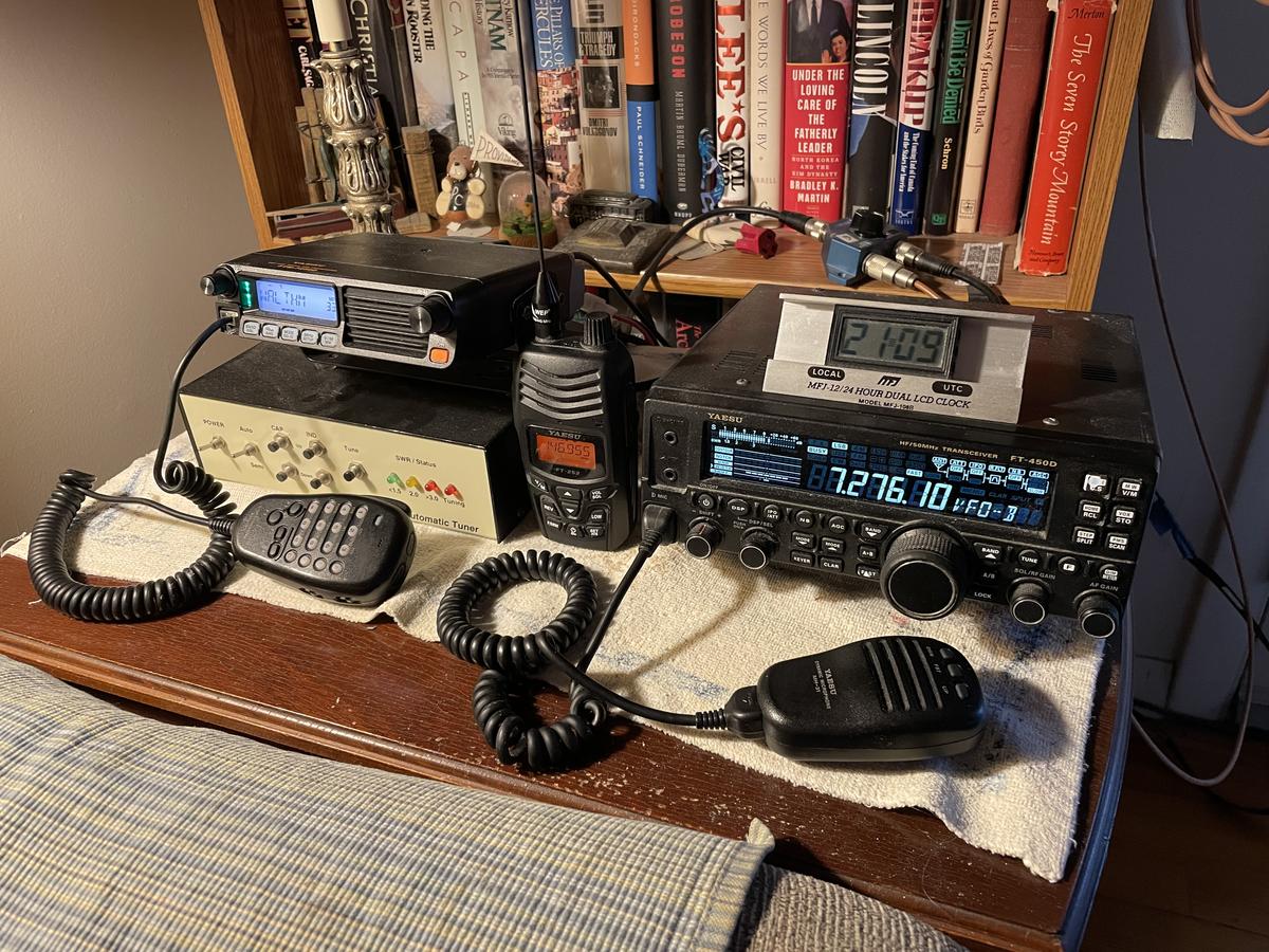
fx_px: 953
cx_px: 634
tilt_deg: -31.6
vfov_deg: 53.1
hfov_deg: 67.3
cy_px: 476
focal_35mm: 26
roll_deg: +3.7
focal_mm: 4.2
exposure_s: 1/60
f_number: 1.6
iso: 250
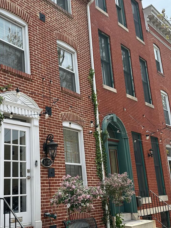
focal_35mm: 41
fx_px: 270
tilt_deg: +15.7
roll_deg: +2.2
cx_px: 52
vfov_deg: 45.8
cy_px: 119
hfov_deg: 34.7
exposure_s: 1/2299
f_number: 1.78
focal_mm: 6.86
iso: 80
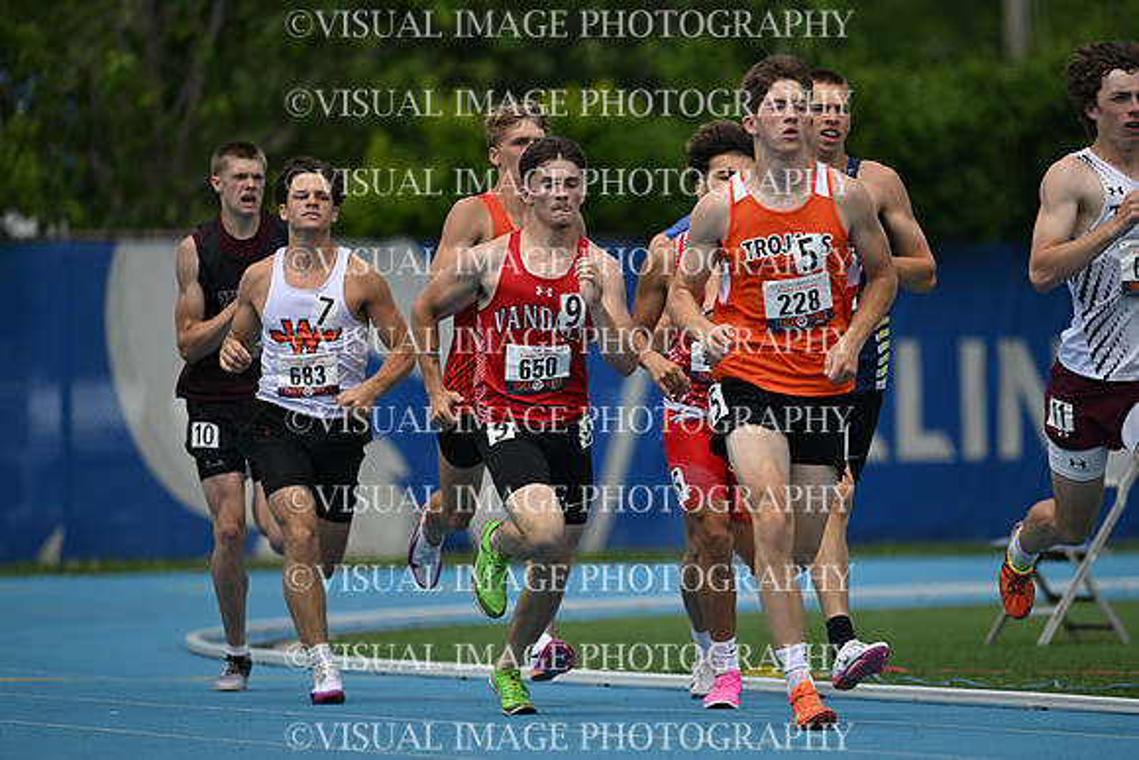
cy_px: 380
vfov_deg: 3.4
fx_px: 12658
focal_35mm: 400
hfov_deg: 5.2
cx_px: 570
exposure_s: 1/2543
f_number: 4.5
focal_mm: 400
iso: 250
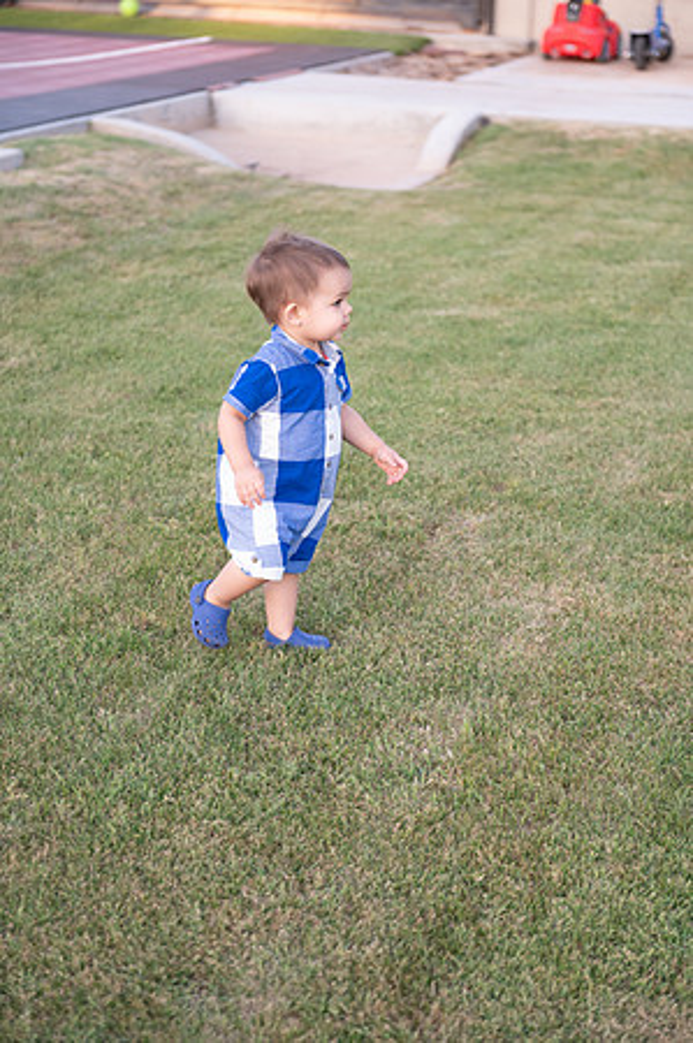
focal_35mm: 70
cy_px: 522
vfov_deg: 28.9
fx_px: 2026
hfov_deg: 19.4
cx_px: 346
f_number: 3.5
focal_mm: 70
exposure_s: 1/800
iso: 1600
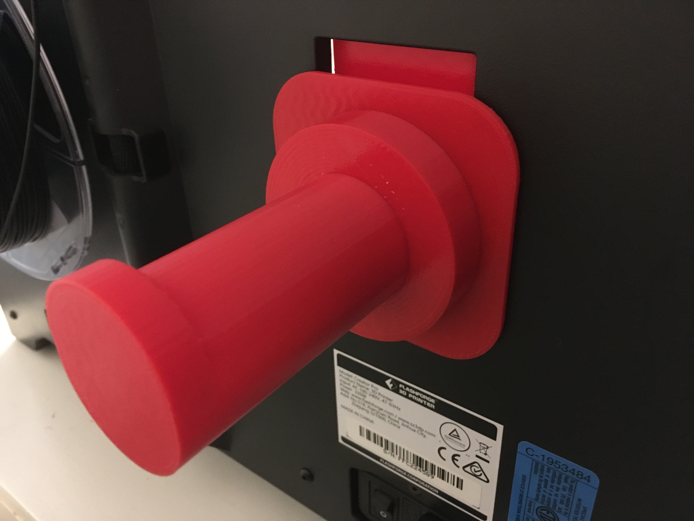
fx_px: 581
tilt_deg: -30.4
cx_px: 347
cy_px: 260
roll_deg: +3.1
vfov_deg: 48.2
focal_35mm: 29
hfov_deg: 61.7
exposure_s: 1/15
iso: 500
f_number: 2.2
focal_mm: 4.15
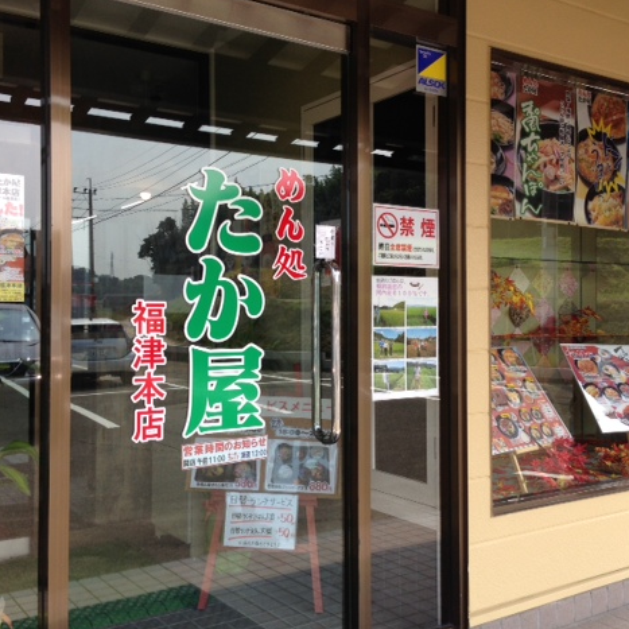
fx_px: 822
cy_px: 310
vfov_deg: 41.9
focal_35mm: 40
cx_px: 331
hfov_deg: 41.8
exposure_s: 1/411
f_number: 2.4
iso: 50
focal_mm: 4.13
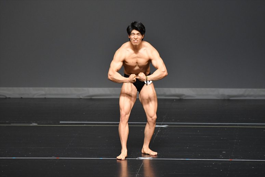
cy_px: 88
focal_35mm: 345
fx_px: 2538
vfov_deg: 4.0
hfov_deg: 6.0
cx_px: 132
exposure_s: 1/400
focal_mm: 230
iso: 2500
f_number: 5.6
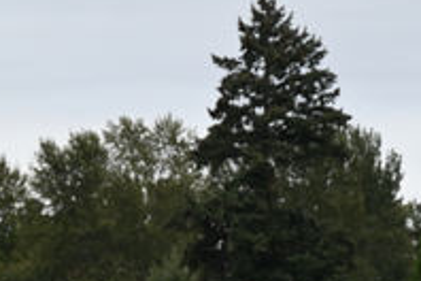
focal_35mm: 389
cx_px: 330
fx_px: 4549
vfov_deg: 3.5
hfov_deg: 5.3
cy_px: 361
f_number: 6.3
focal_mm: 140
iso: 500
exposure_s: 1/250
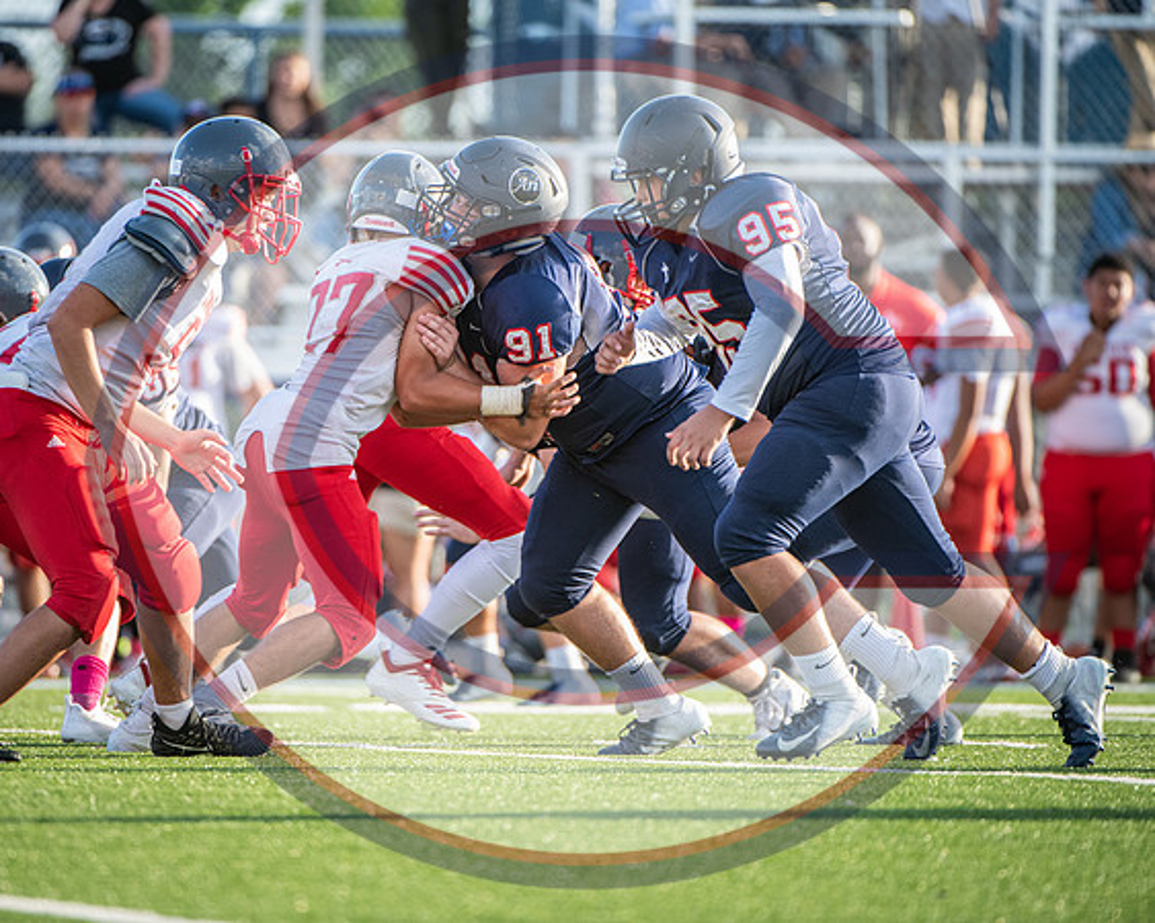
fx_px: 14480
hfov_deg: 4.6
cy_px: 441
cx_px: 460
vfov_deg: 3.7
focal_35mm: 424
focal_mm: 360
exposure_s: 1/1000
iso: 900
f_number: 4
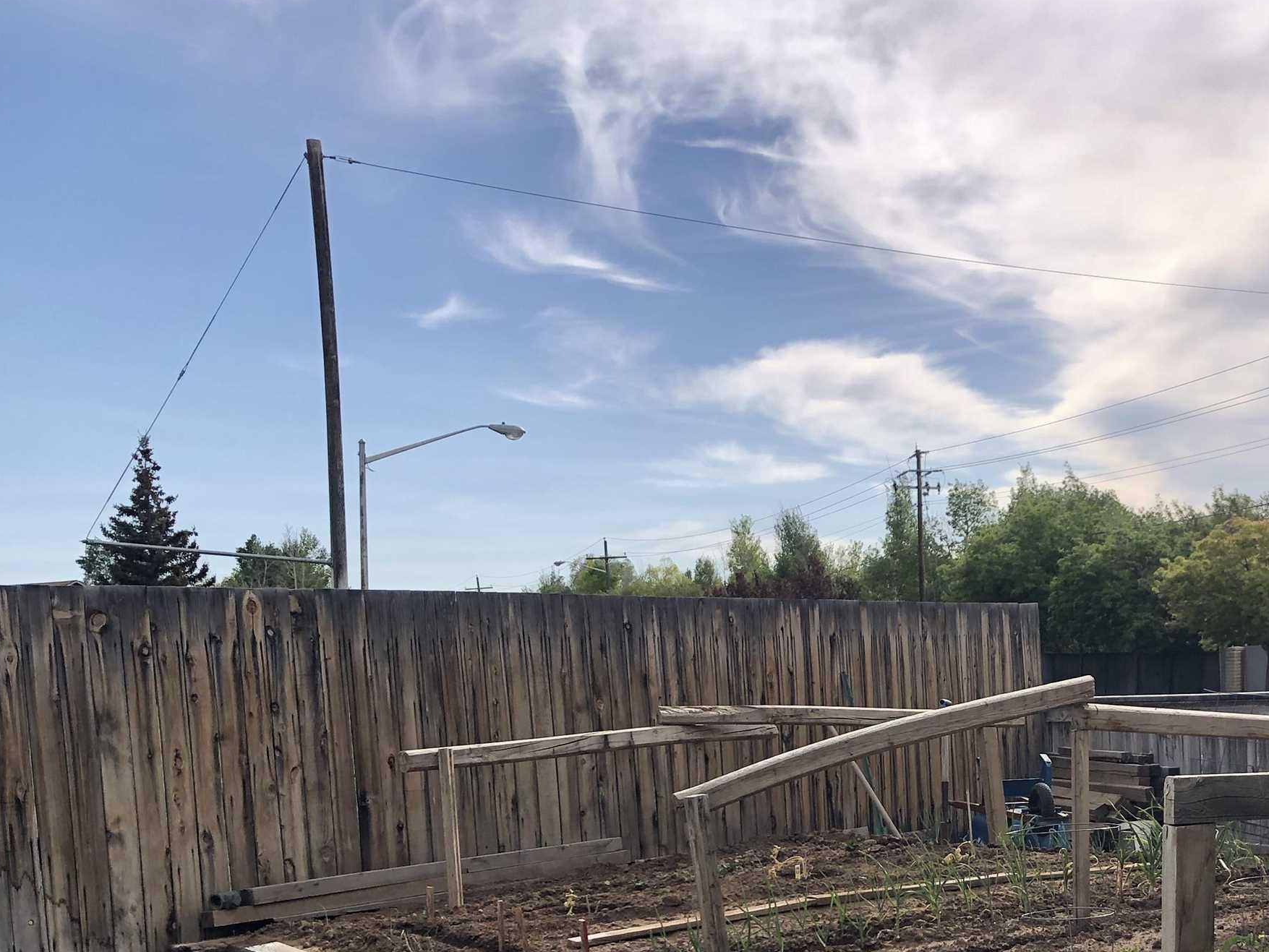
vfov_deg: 28.9
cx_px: 1039
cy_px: 791
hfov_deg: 37.3
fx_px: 1797
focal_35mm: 49
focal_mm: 3.99
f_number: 1.8
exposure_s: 1/1919
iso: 20
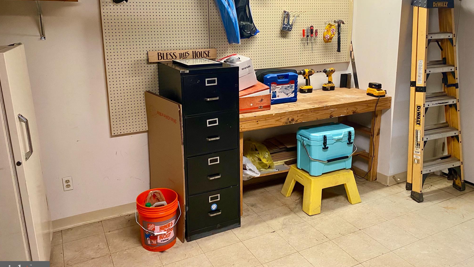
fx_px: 364
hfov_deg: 66.1
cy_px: 98
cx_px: 233
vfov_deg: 39.9
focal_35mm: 29
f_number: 1.8
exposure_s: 1/60
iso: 320
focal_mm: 4.25
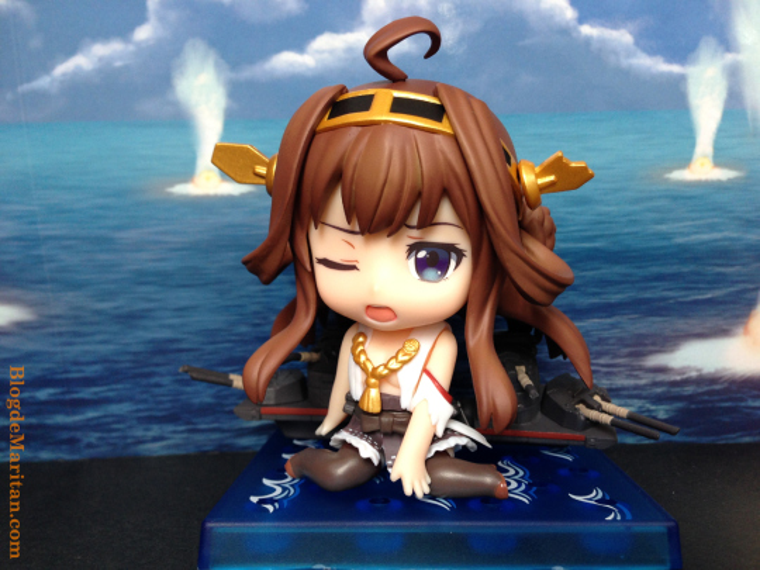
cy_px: 285
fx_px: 725
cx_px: 380
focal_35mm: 33
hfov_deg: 55.4
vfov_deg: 42.9
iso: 80
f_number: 2.4
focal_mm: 4.12
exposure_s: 1/20
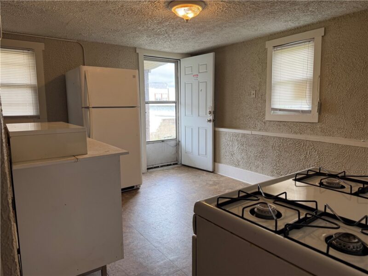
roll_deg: +1.3
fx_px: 255
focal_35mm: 24
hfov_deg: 71.6
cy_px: 138
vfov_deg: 56.8
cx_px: 184
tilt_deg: -7.1
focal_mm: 6.76
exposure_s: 1/121
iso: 100
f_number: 1.78
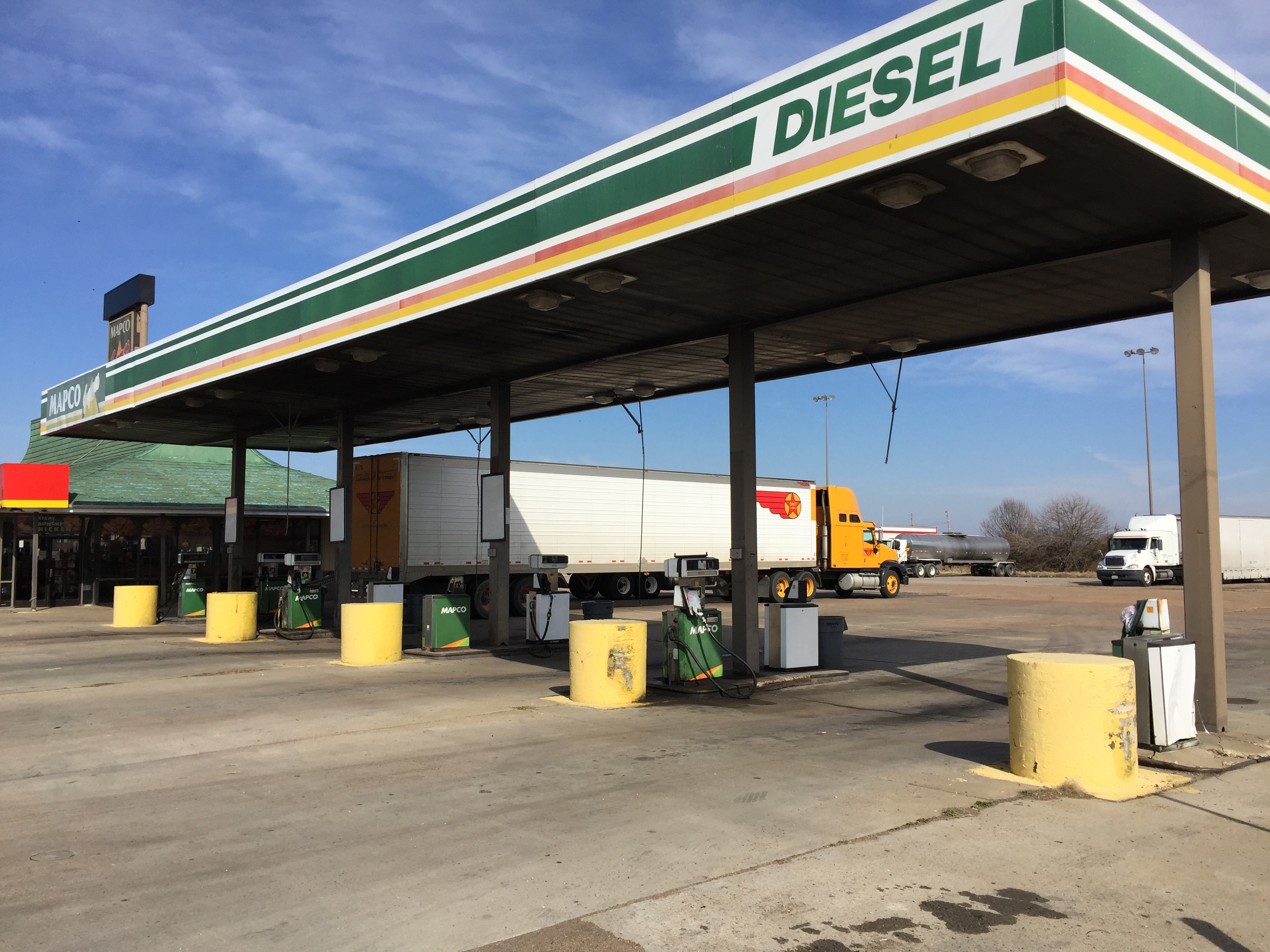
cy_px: 476
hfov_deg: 61.7
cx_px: 635
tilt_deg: +4.8
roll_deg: +0.2
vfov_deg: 48.2
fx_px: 1064
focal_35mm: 29
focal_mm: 4.15
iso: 32
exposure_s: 1/2825
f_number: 2.2
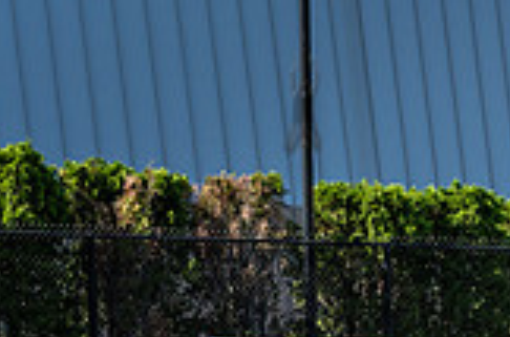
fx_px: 2175
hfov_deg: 12.4
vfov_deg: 8.5
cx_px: 874
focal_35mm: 154
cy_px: 633
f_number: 3.5
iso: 200
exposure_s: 1/1250
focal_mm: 38
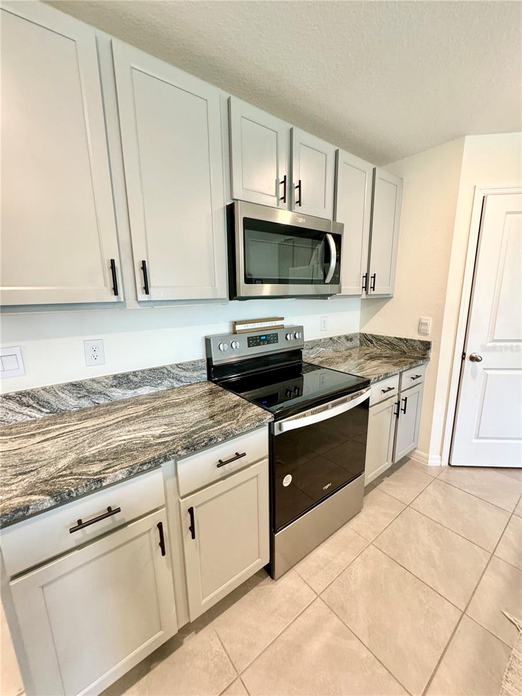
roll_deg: +0.0
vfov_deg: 102.1
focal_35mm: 14
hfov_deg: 85.7
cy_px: 348
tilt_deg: -11.9
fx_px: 281
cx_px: 261
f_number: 2.2
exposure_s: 1/60
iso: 320
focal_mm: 2.22
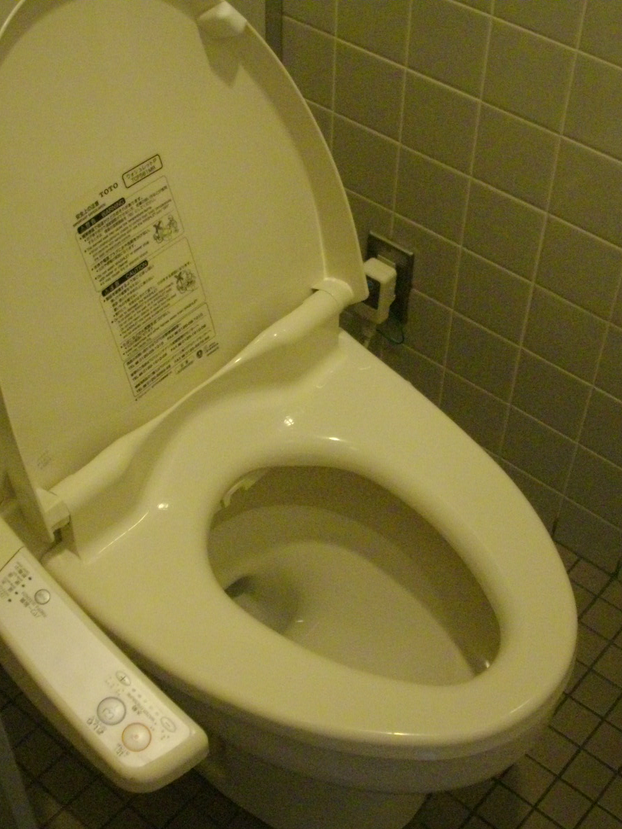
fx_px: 1198
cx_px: 263
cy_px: 418
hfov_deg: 29.1
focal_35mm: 50
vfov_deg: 38.2
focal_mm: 6.2
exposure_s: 1/50
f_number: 2.8
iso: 587
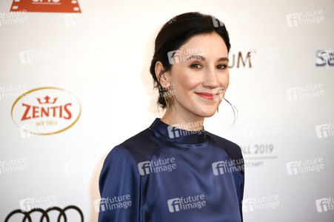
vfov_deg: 4.6
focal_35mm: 300
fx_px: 2781
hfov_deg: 6.9
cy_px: 111
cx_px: 167
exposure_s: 1/125
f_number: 6.3
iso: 320
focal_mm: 300
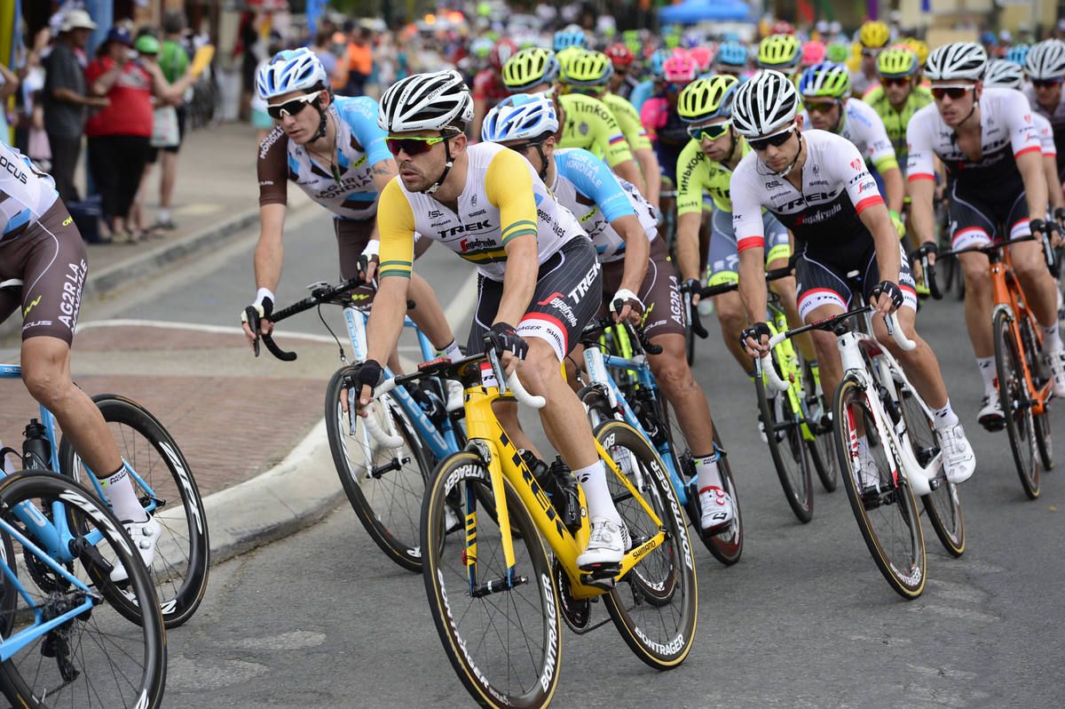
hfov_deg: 15.2
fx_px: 3990
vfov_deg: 10.1
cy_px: 354
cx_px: 532
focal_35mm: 135
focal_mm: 135
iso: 400
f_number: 5.6
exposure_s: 1/1000
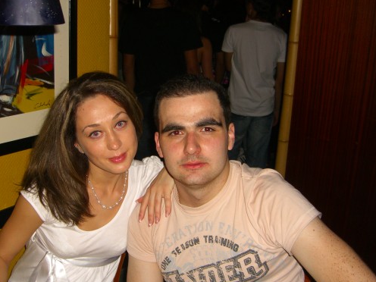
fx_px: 500
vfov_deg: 31.5
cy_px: 145
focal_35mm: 46
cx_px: 166
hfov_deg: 41.2
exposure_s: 1/60
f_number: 2.8
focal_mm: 7.9
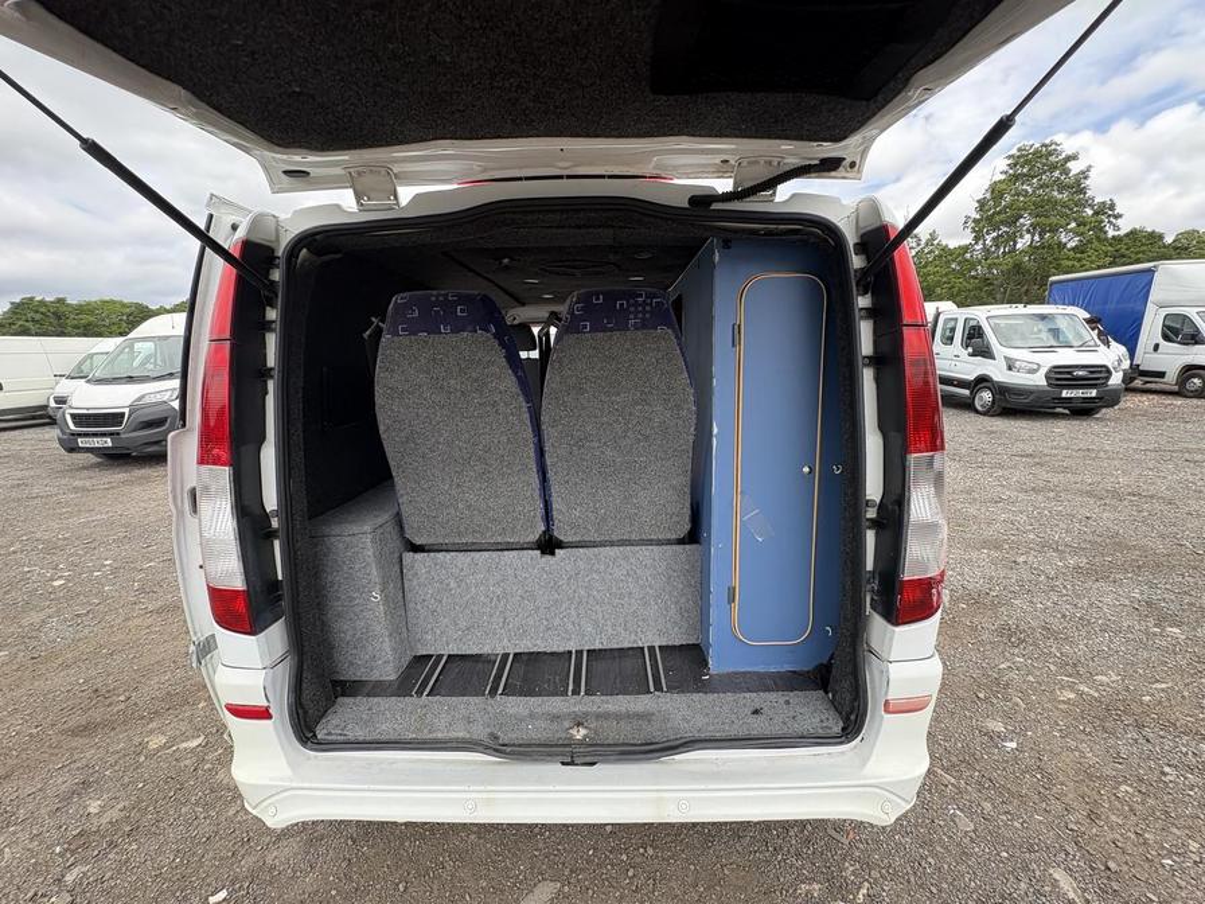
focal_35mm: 14
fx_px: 487
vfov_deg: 85.7
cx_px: 602
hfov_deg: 102.1
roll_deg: -2.1
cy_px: 452
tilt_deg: -5.6
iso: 64
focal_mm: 2.22
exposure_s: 1/362
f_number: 2.2
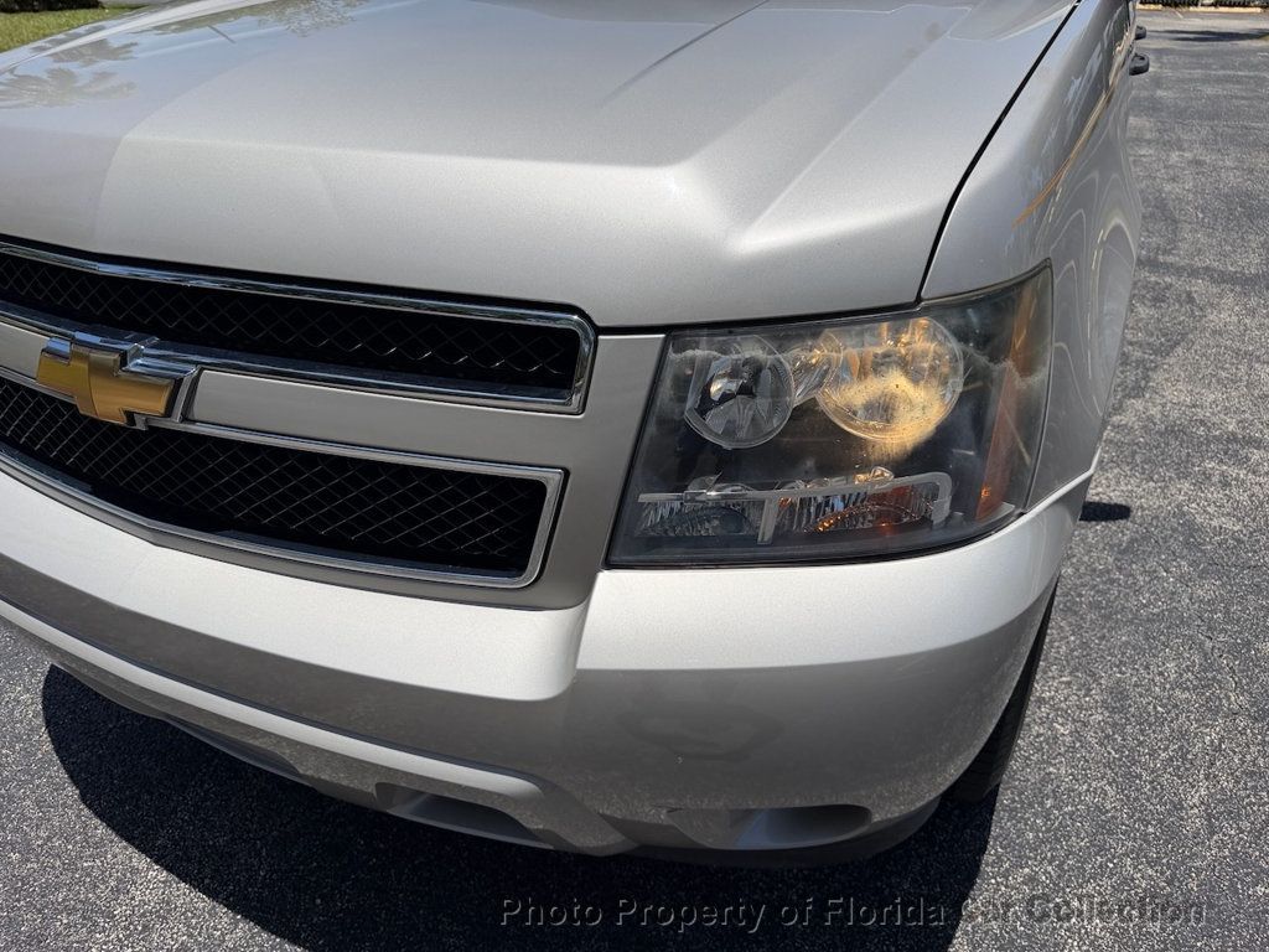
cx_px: 634
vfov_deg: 56.8
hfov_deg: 71.6
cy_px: 476
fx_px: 880
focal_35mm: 24
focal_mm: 6.76
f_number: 1.78
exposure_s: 1/7353
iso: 80
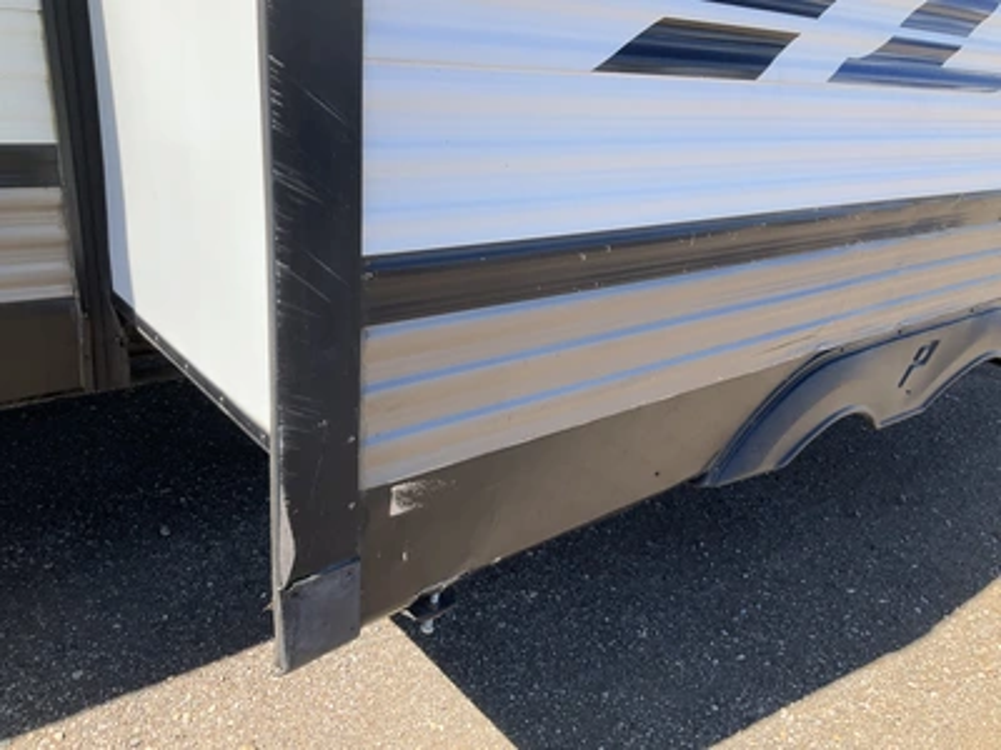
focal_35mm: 29
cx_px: 500
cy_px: 375
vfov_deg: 48.2
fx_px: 839
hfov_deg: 61.7
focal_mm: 3
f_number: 1.8
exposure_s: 1/759
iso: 25
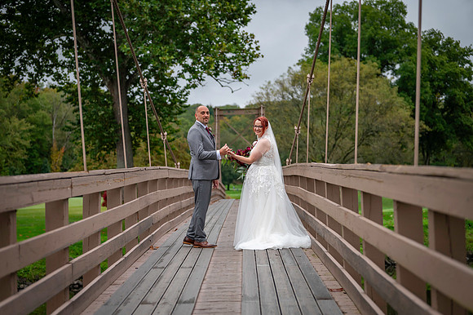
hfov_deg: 28.9
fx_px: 919
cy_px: 158
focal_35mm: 70
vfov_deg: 19.4
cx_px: 236
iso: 640
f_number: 2.8
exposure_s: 1/2000
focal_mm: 70
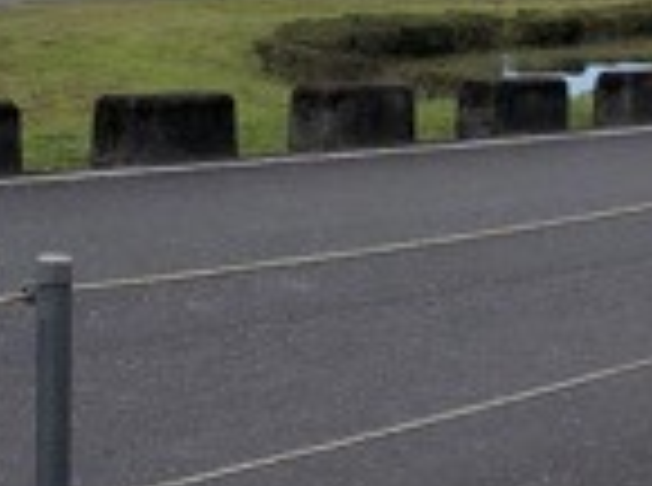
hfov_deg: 15.2
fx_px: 2330
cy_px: -410
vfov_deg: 11.0
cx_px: -207
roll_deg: -1.7
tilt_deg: +6.2
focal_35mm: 124
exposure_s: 1/1548
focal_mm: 4
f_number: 1.8
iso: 20
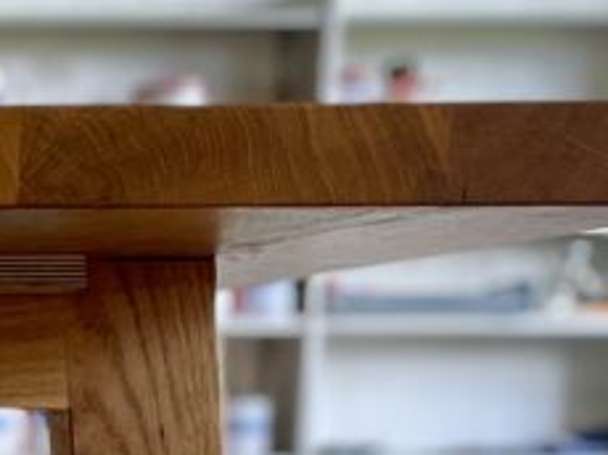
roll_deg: +0.7
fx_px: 2035
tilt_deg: -6.9
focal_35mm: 116
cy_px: 868
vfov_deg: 11.6
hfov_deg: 14.7
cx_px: -513
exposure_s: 1/100
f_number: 1.6
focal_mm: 4.2
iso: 80
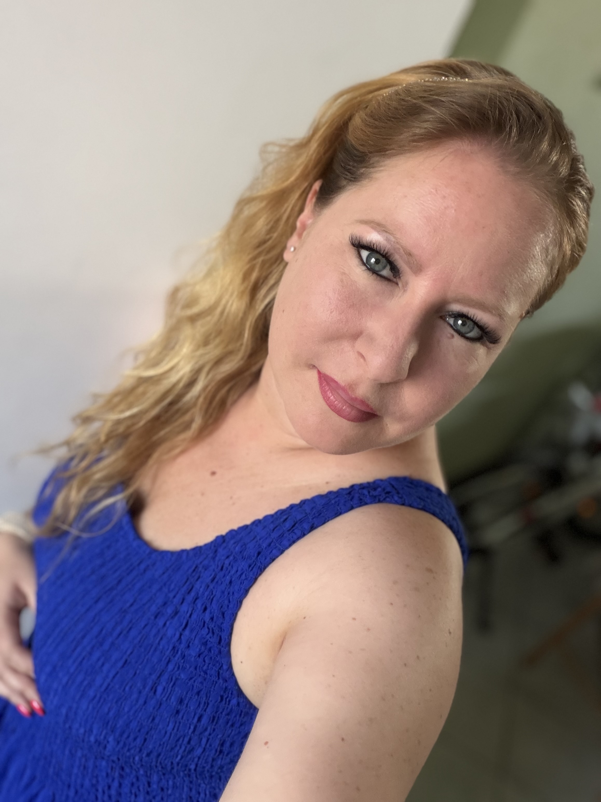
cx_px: 300
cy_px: 401
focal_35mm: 30
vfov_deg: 60.0
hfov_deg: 46.8
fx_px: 694
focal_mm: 2.71
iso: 250
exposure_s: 1/60
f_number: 1.9
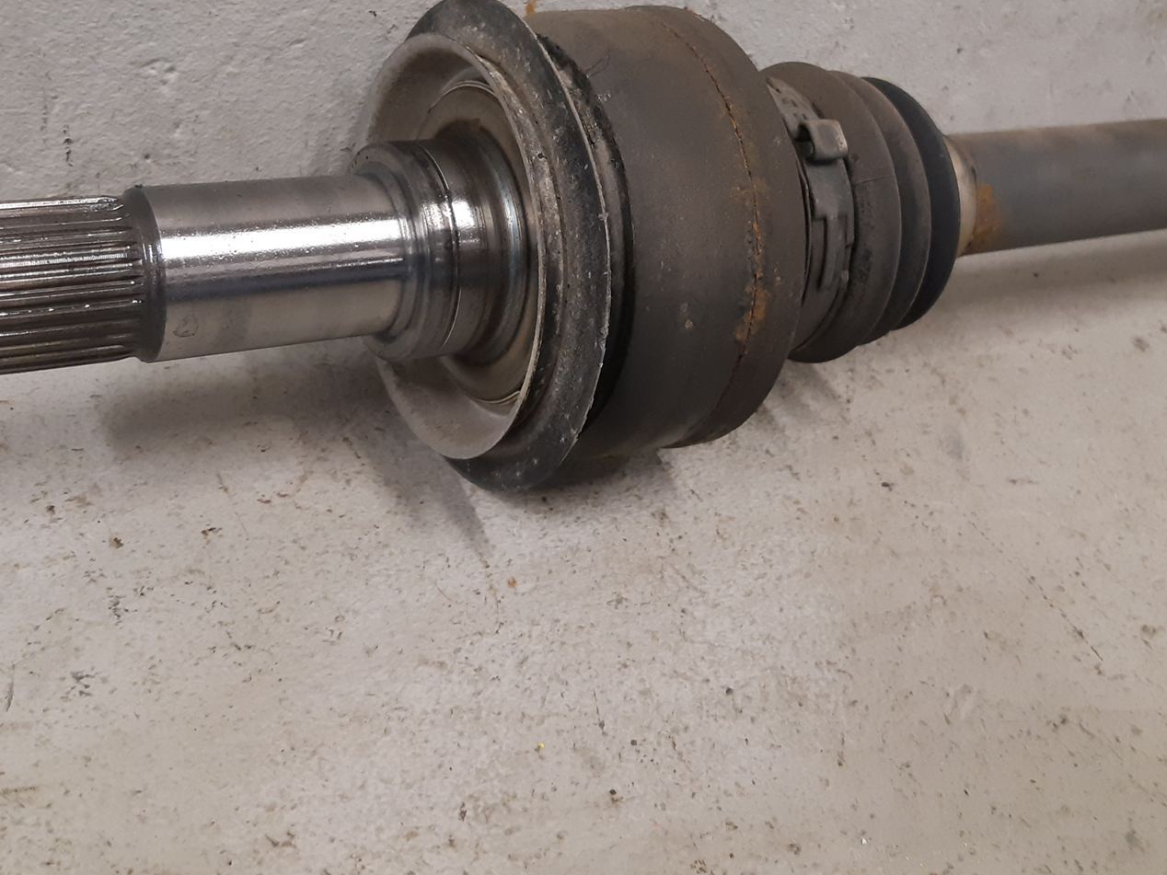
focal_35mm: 42
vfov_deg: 33.7
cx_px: 633
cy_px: 219
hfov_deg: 44.8
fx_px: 1416
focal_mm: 3.93
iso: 160
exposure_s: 1/50
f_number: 1.7
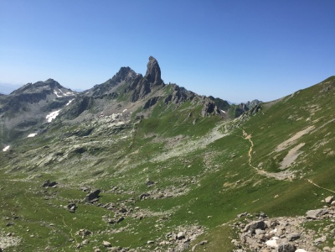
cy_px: 126
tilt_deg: -3.6
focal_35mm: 29
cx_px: 168
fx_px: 281
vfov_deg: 48.2
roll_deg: -4.6
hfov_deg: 61.7
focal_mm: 4.15
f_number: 2.2
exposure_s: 1/2083
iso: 32
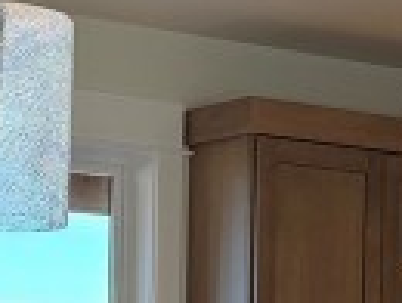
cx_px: 173
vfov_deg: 7.7
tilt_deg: -0.8
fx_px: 2199
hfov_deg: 10.4
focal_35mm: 189
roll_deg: -1.1
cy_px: 454
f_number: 1.78
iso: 100
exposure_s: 1/183
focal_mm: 6.76
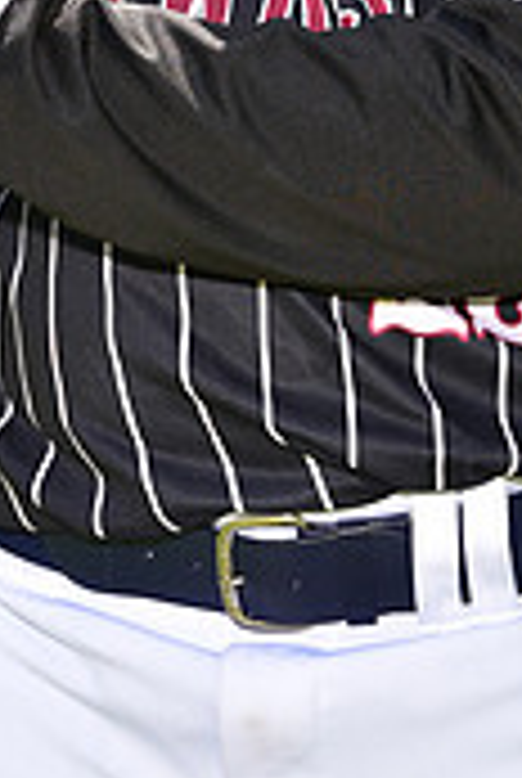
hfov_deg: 2.7
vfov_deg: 4.1
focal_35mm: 502
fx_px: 10874
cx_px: 344
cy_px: -328
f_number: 5
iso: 100
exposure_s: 1/250
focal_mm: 150
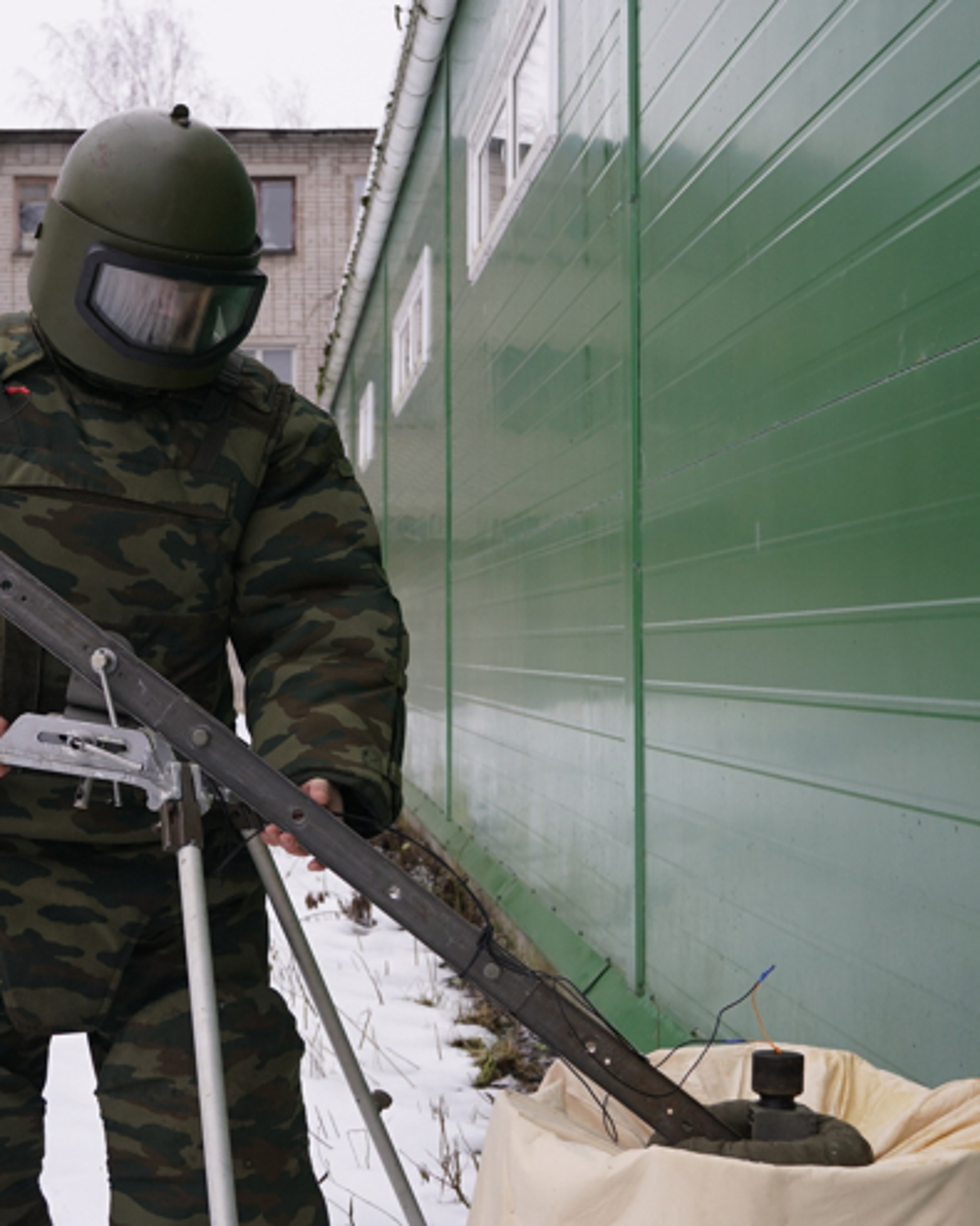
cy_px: 618
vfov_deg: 31.5
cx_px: 494
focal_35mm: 60
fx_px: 2176
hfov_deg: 25.4
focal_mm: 28
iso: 640
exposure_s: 1/160
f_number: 4.5
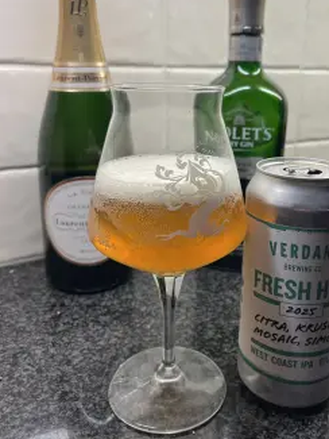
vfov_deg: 56.4
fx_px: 405
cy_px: 176
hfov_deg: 43.9
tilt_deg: -16.1
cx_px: 200
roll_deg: -1.3
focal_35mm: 32
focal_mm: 5.1
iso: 64
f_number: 1.6
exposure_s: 1/100
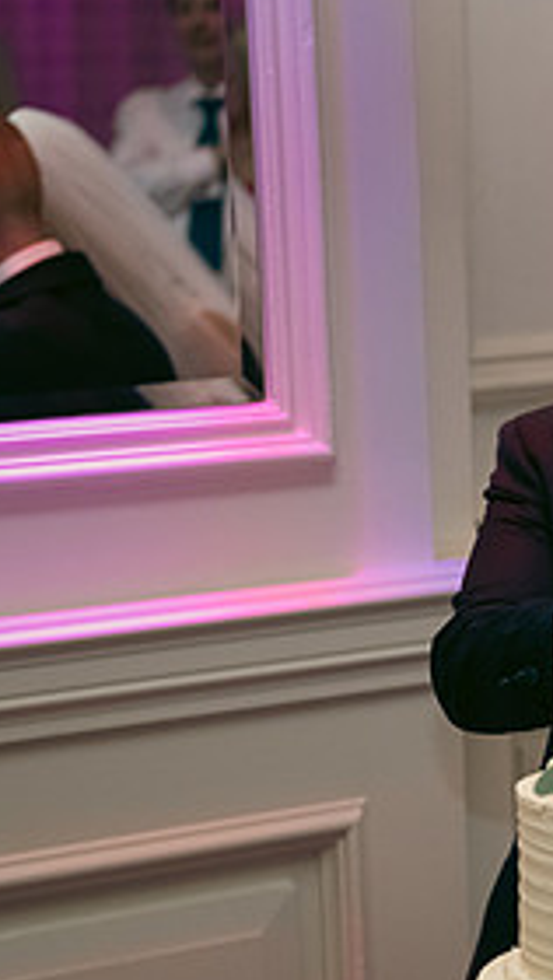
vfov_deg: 16.5
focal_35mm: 130
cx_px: 875
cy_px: 583
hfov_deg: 9.1
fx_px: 3381
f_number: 3.5
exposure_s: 1/160
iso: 800
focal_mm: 60
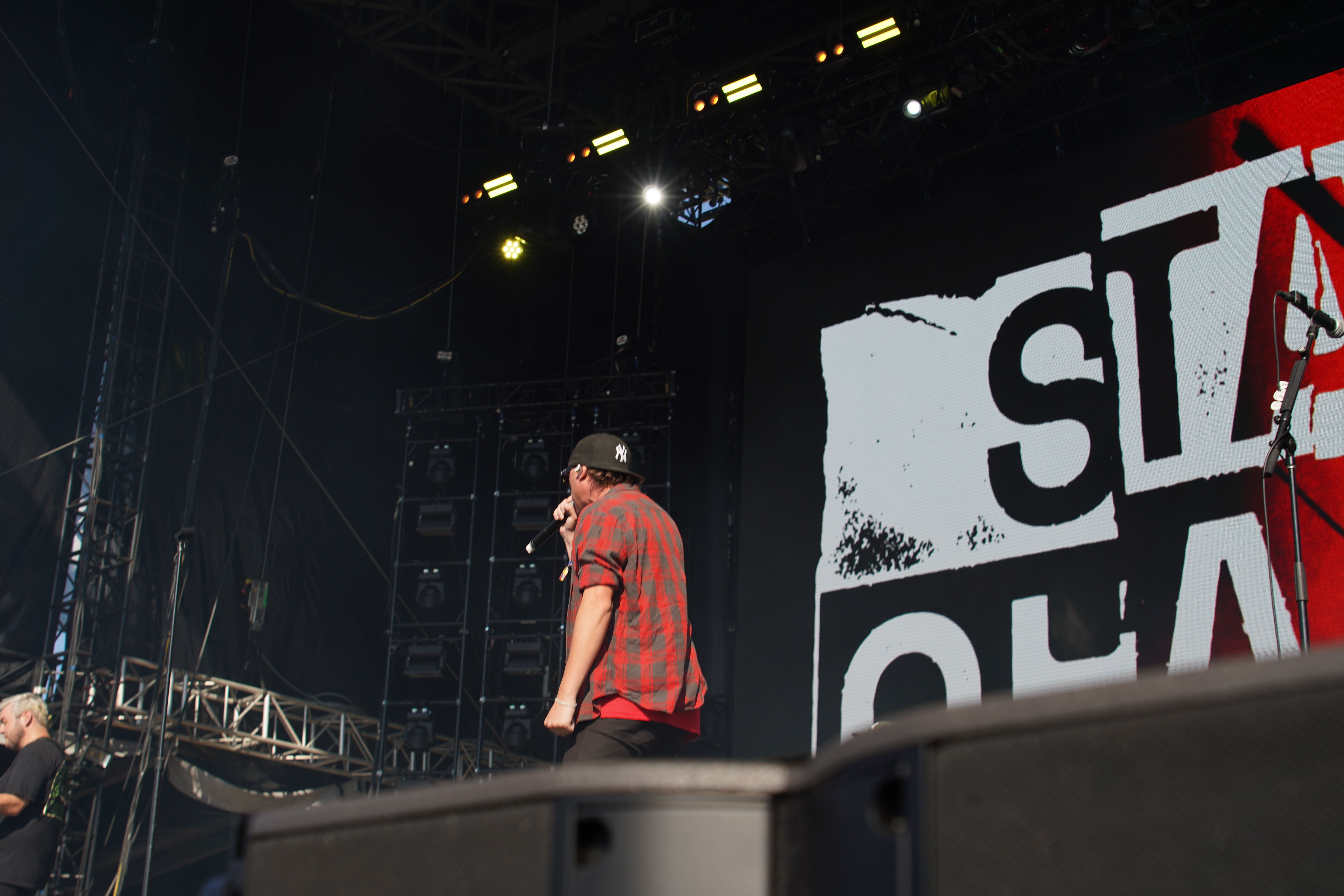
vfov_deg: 27.5
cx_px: 672
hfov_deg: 40.3
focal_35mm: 49
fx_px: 1829
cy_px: 448
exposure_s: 1/320
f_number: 6.3
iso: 100
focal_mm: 49
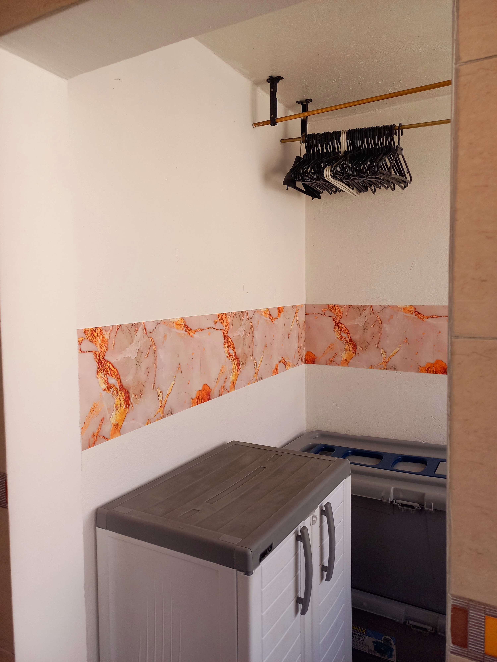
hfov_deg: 54.9
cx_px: 248
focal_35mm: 25
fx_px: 479
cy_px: 331
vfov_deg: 69.4
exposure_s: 1/50
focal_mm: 4.65
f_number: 1.8
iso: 64
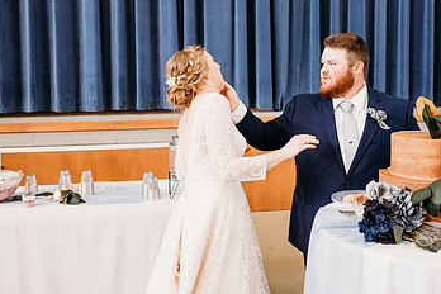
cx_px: 242
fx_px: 490
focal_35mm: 40
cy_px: 106
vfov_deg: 33.2
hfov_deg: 48.4
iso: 1000
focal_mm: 24
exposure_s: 1/125
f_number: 2
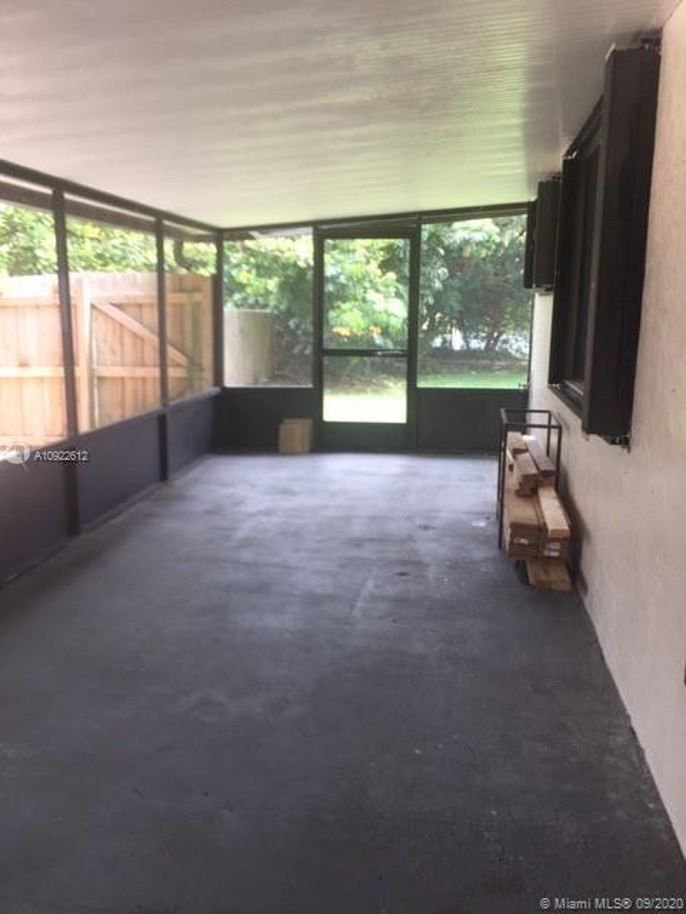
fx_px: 766
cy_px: 457
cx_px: 343
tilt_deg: -9.2
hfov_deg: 48.2
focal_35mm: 29
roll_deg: -1.5
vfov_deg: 61.7
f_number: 2.2
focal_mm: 4.15
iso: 32
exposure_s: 1/60
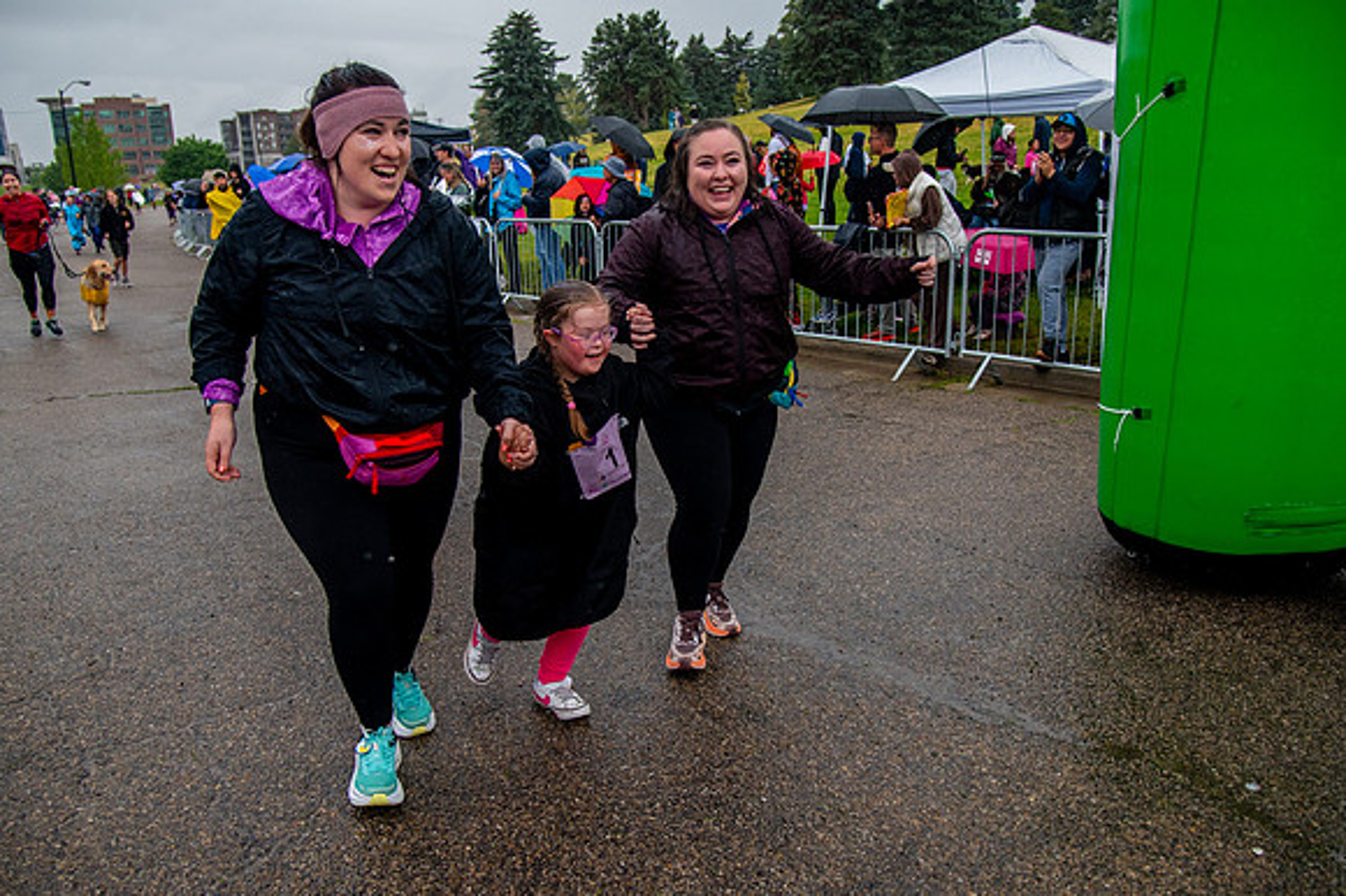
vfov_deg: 47.2
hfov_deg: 66.6
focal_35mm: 27
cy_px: 488
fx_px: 1024
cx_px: 673
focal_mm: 24
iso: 1600
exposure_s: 1/2500
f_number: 4
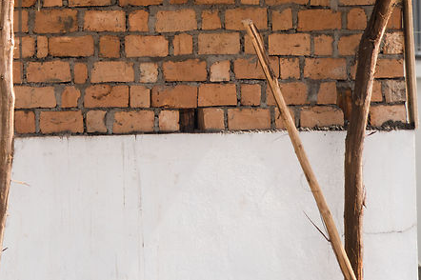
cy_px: -323
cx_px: 37
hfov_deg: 1.9
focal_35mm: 1087
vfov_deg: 1.3
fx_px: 12702
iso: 400
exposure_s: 1/400
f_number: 11
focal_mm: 200
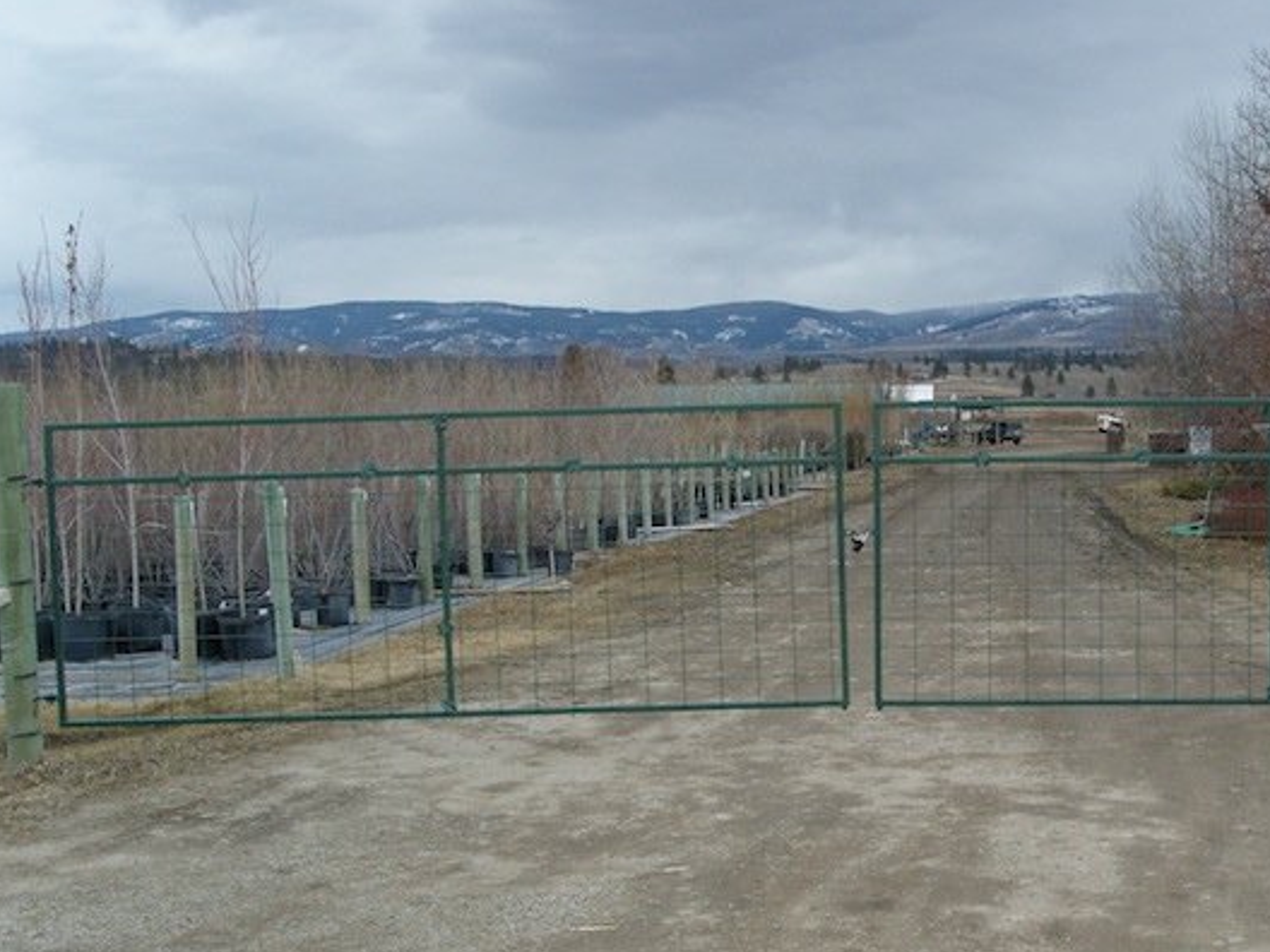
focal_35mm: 54
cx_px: 842
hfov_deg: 35.2
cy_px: 532
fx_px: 1981
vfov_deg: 27.0
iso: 80
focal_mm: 7.8
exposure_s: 1/1000
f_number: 2.8
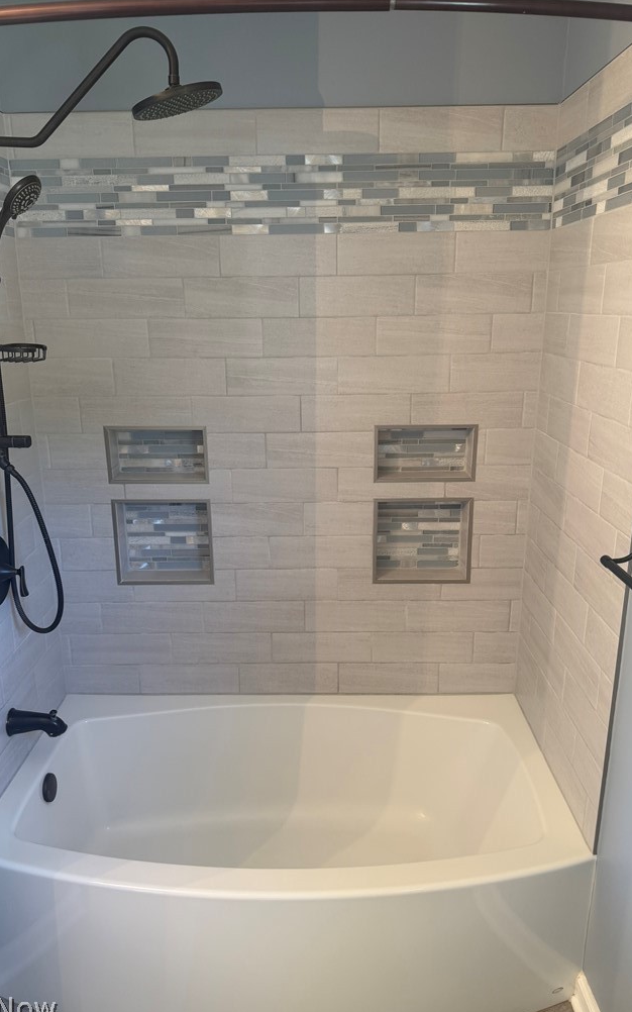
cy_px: 514
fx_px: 717
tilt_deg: -15.3
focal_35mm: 26
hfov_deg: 47.6
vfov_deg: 70.4
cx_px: 305
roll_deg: +0.6
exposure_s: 1/60
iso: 160
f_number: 1.78
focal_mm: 6.76
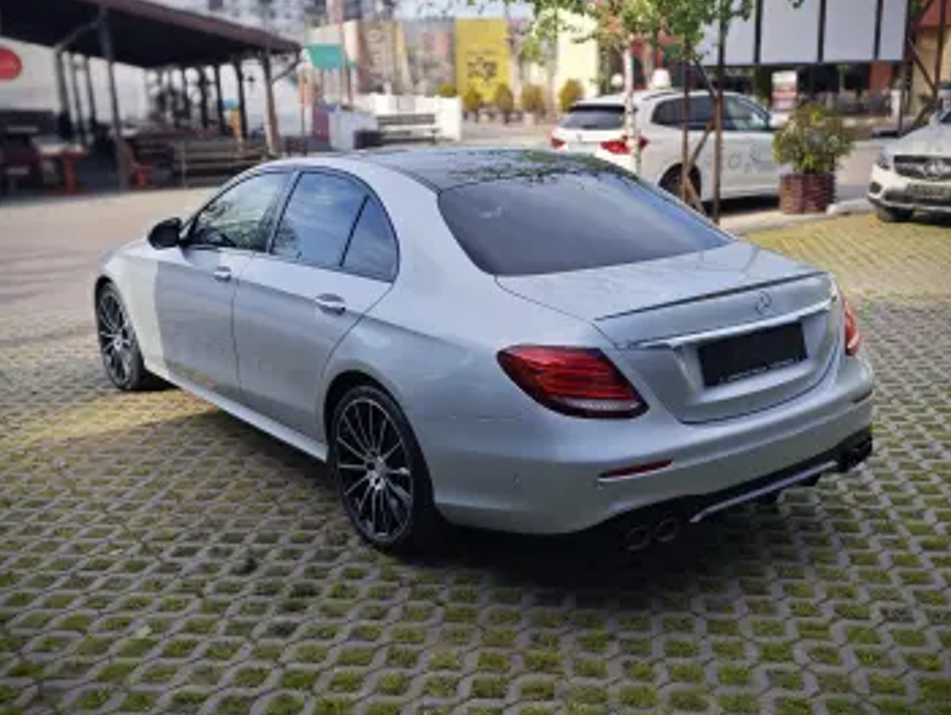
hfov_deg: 51.3
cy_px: 356
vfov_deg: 39.7
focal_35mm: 36
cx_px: 467
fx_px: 990
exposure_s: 1/1320
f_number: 1.4
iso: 50
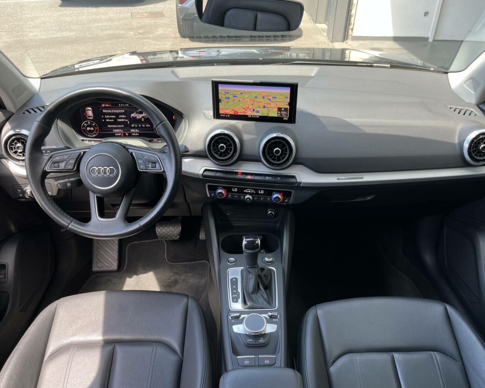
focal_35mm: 28
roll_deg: -1.6
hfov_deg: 62.2
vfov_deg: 51.5
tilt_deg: -34.3
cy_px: 200
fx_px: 402
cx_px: 244
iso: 40
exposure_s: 1/122
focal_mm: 5.1
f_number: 1.6
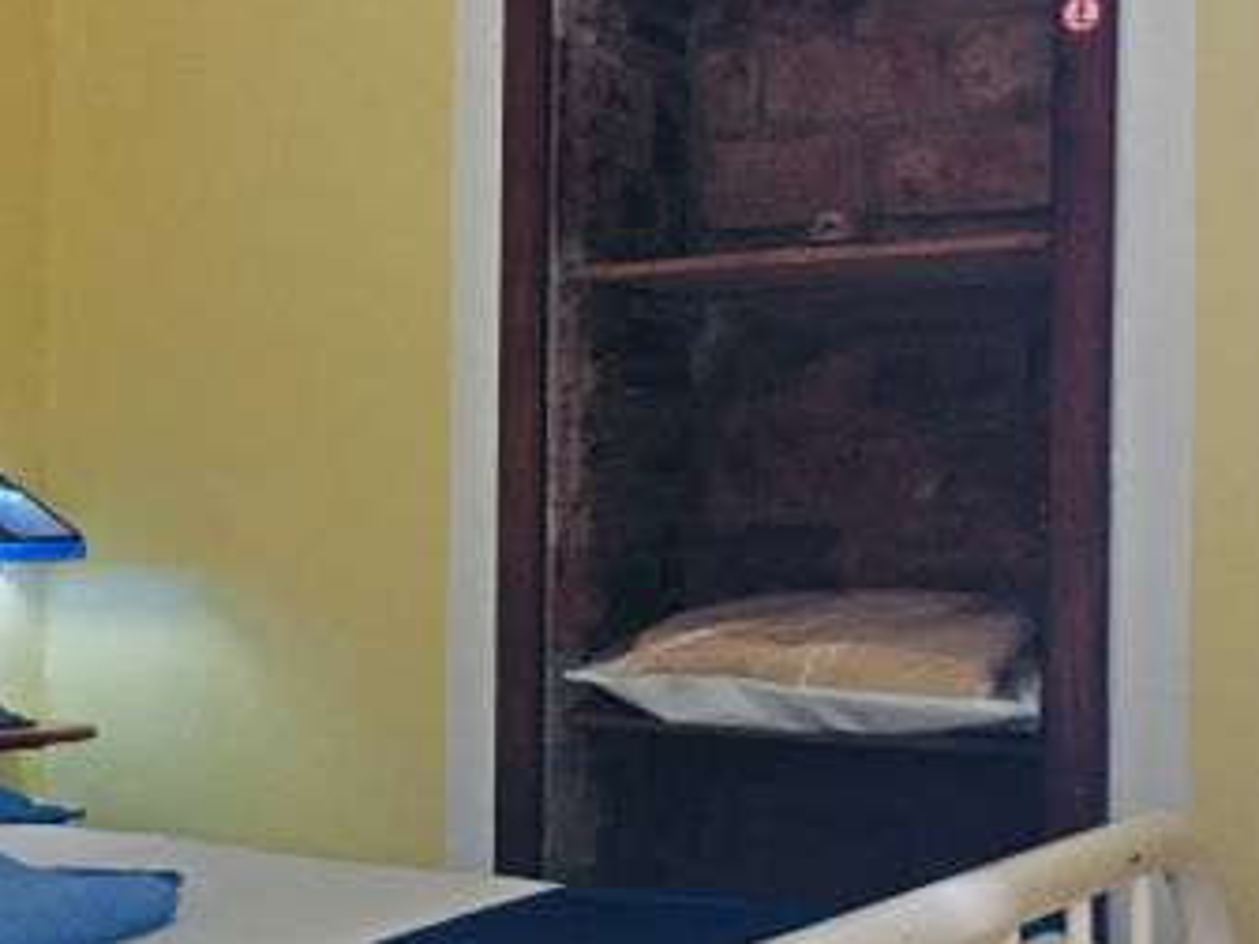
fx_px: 2182
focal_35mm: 60
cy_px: 427
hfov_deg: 31.7
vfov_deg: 24.4
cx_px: 341
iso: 40
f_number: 2.2
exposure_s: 1/30
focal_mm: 4.15
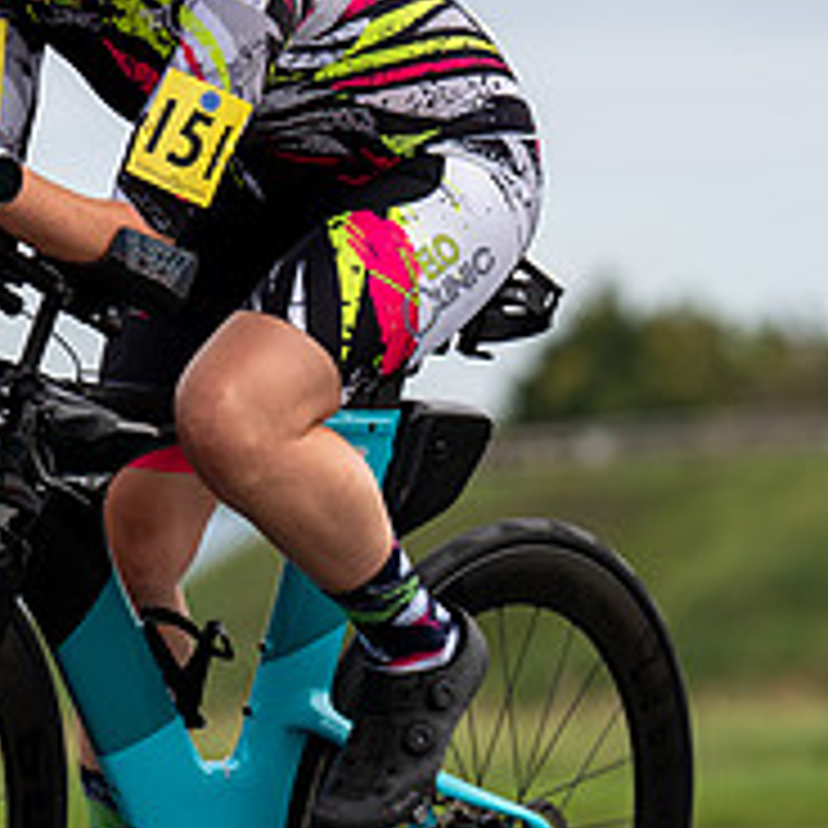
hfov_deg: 4.1
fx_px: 11664
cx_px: 11
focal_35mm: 431
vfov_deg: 4.1
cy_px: 284
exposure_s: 1/800
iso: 125
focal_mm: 136
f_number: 3.5
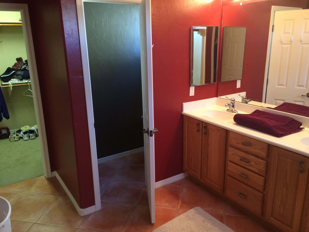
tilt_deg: -17.0
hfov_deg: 61.7
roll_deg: +1.3
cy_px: 116
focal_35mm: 29
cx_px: 154
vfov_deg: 48.2
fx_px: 259
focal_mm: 4.15
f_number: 2.2
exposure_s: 1/30
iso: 250
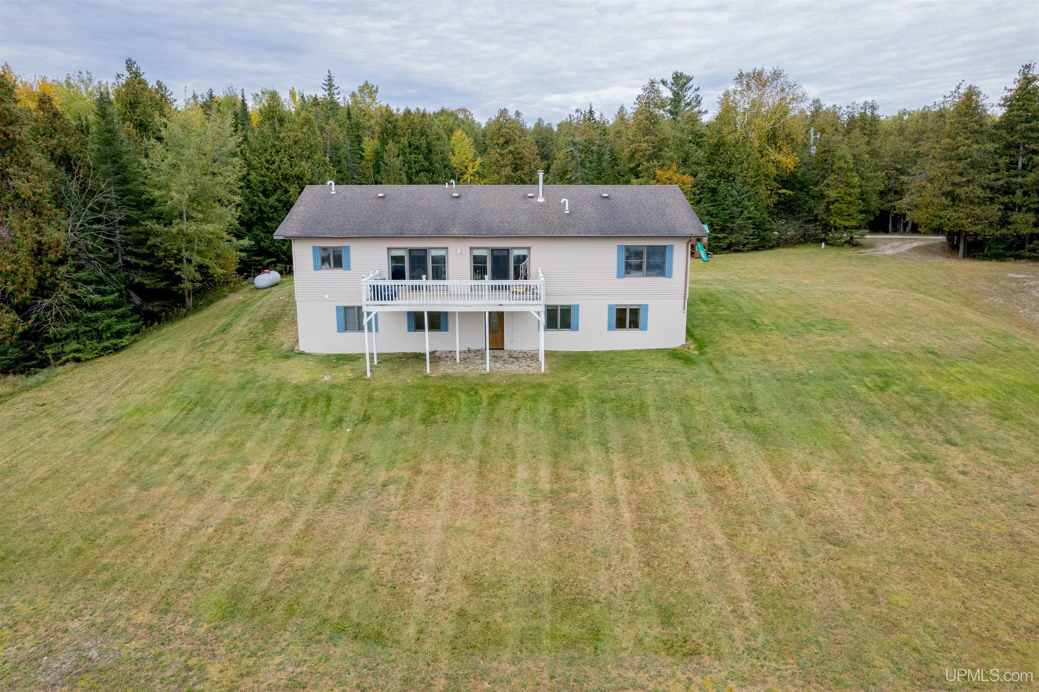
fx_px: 635
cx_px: 520
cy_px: 346
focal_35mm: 22
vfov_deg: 57.2
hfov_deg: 78.6
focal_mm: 8.38
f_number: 2.8
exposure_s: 1/100
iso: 100
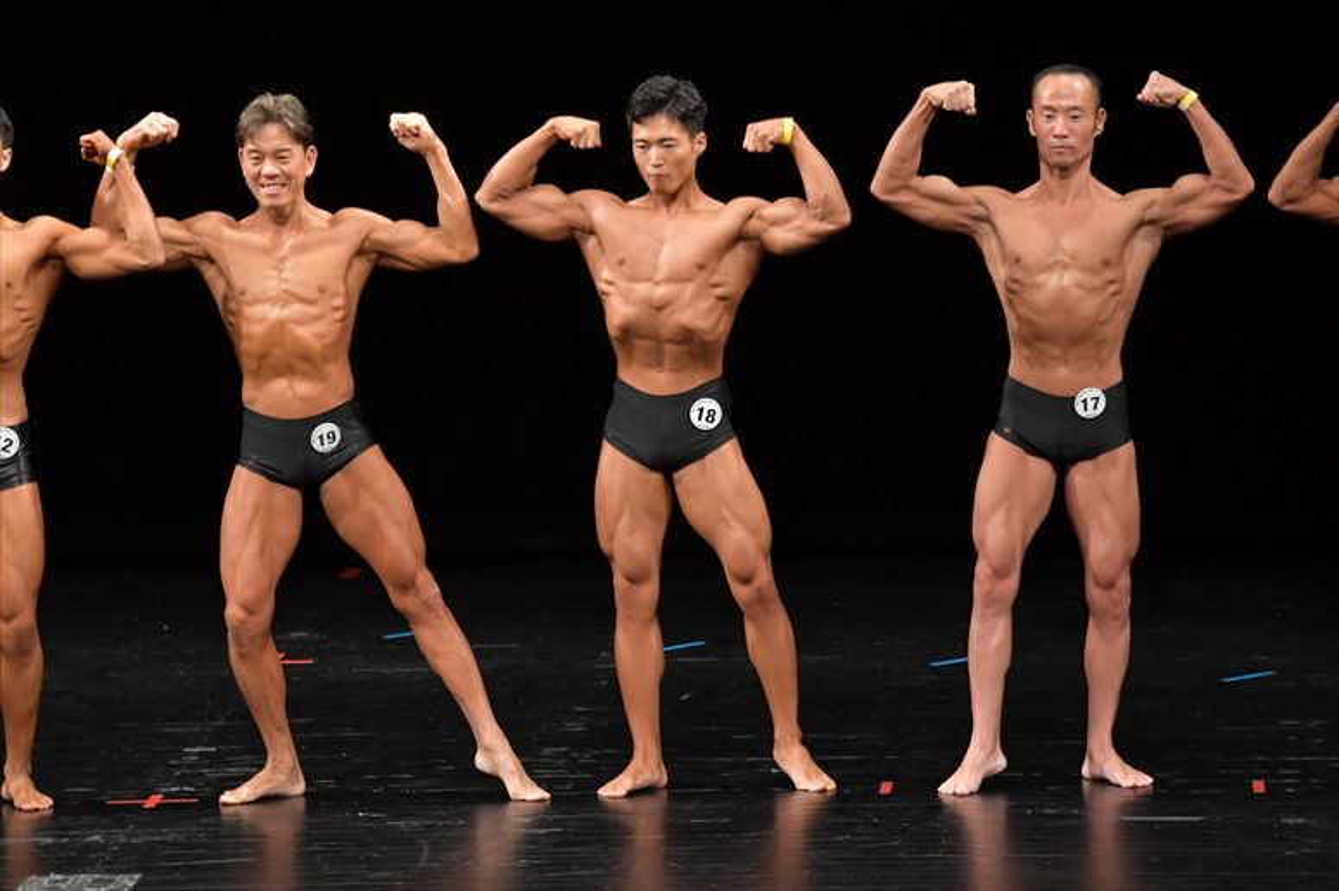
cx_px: 670
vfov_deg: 5.4
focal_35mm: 255
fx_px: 9480
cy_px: 446
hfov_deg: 8.1
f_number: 5.6
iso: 3200
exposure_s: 1/400
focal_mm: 170
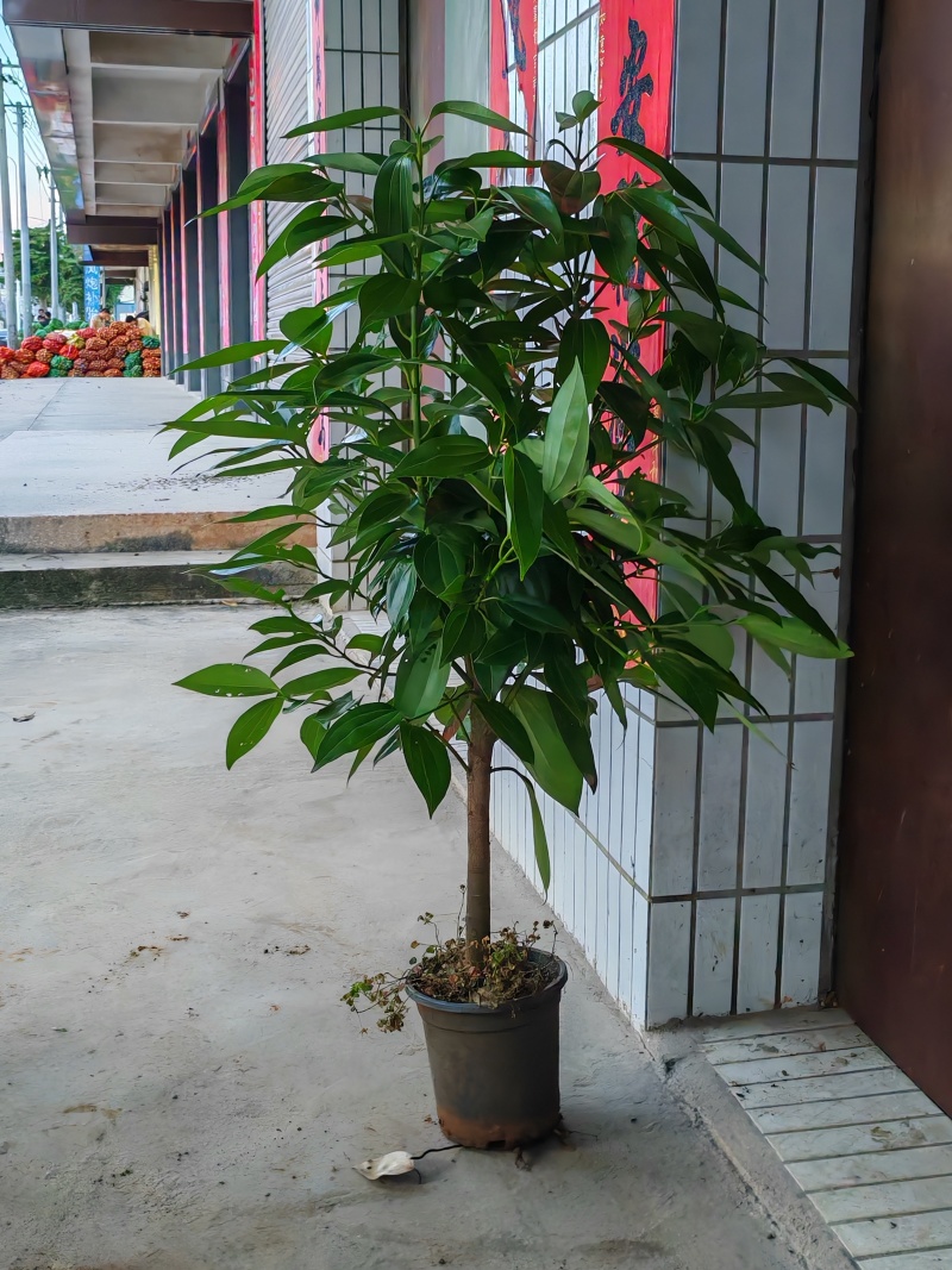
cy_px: 635
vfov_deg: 43.0
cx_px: 476
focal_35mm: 44
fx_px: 1614
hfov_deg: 32.9
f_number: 1.95
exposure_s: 1/33
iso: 1250
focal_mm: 5.52
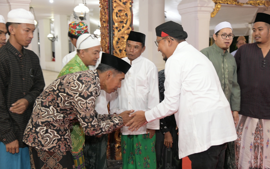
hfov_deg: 37.5
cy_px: 84
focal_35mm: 54
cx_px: 135
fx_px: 397
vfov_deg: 24.0
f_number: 5
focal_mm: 52
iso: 2500
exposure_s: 1/60
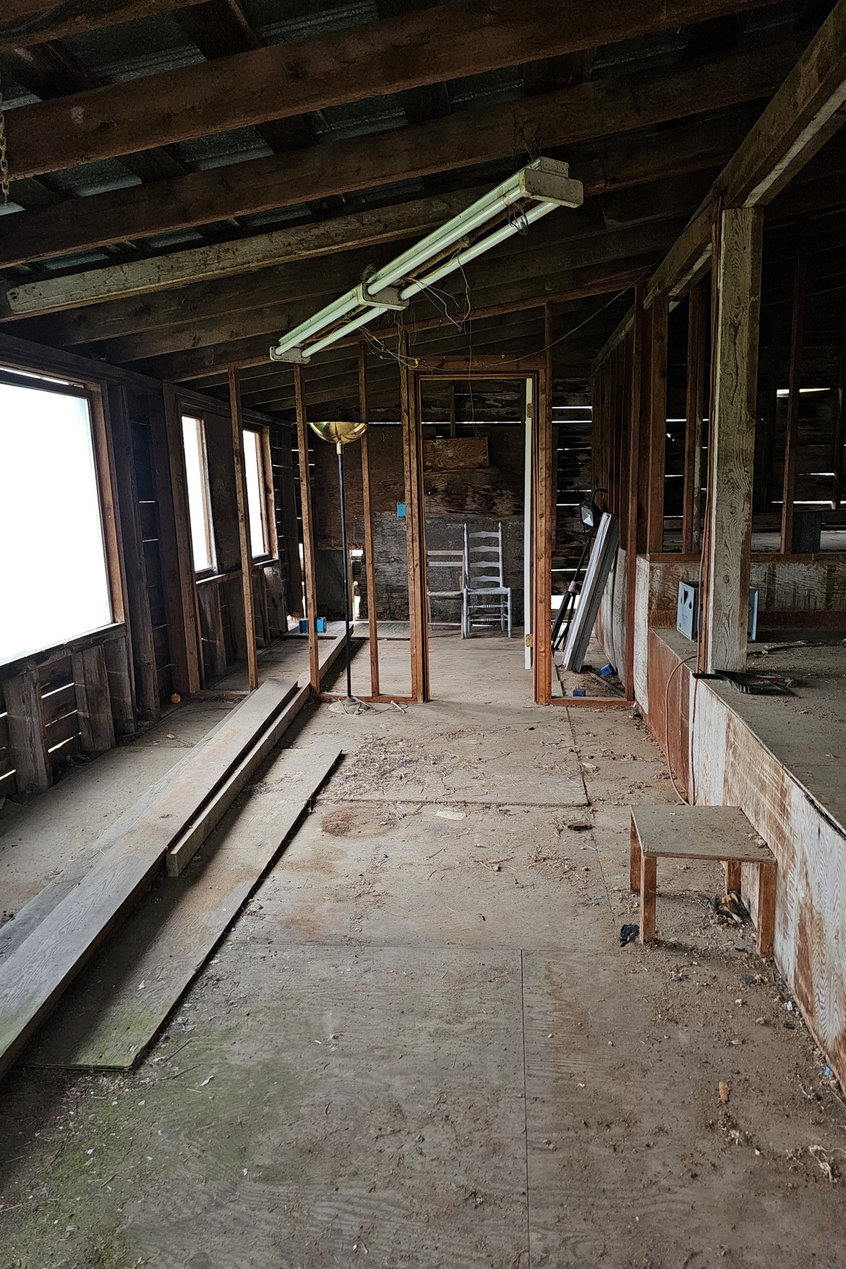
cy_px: 635
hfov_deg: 53.0
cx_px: 467
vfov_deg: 73.7
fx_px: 846
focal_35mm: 24
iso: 125
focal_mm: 6.3
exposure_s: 1/24
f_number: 1.7
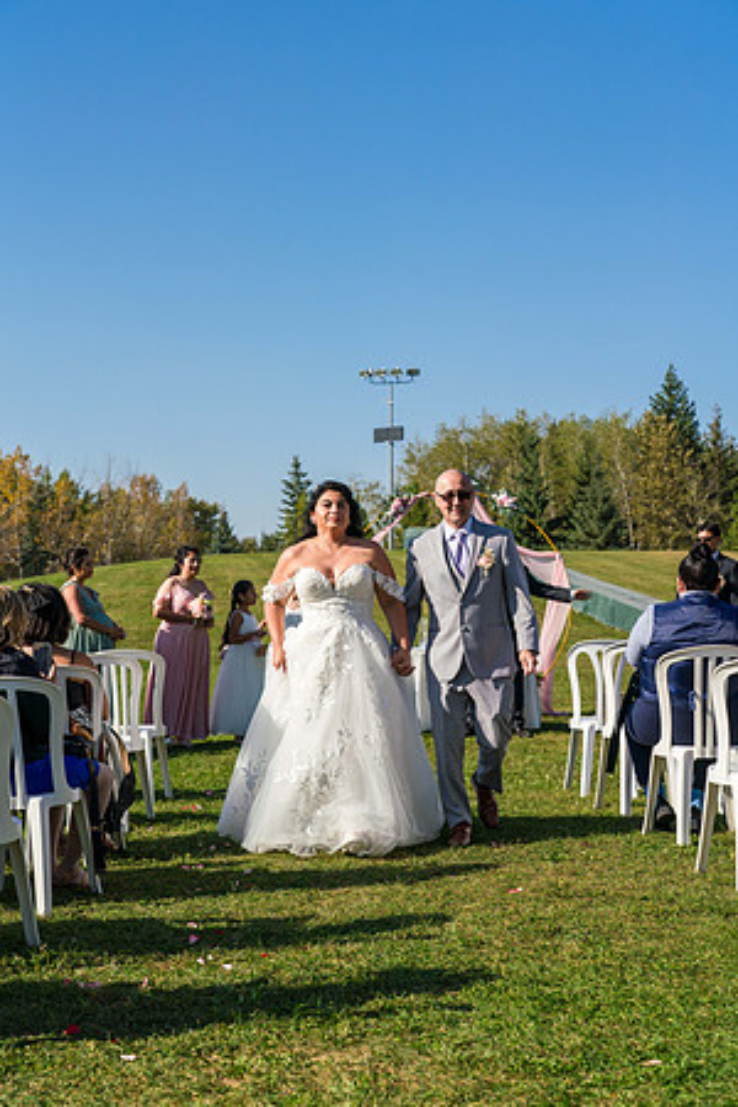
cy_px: 554
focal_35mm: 53
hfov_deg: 25.5
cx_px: 369
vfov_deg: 37.5
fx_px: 1630
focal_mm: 53
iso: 250
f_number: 5
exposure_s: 1/2000
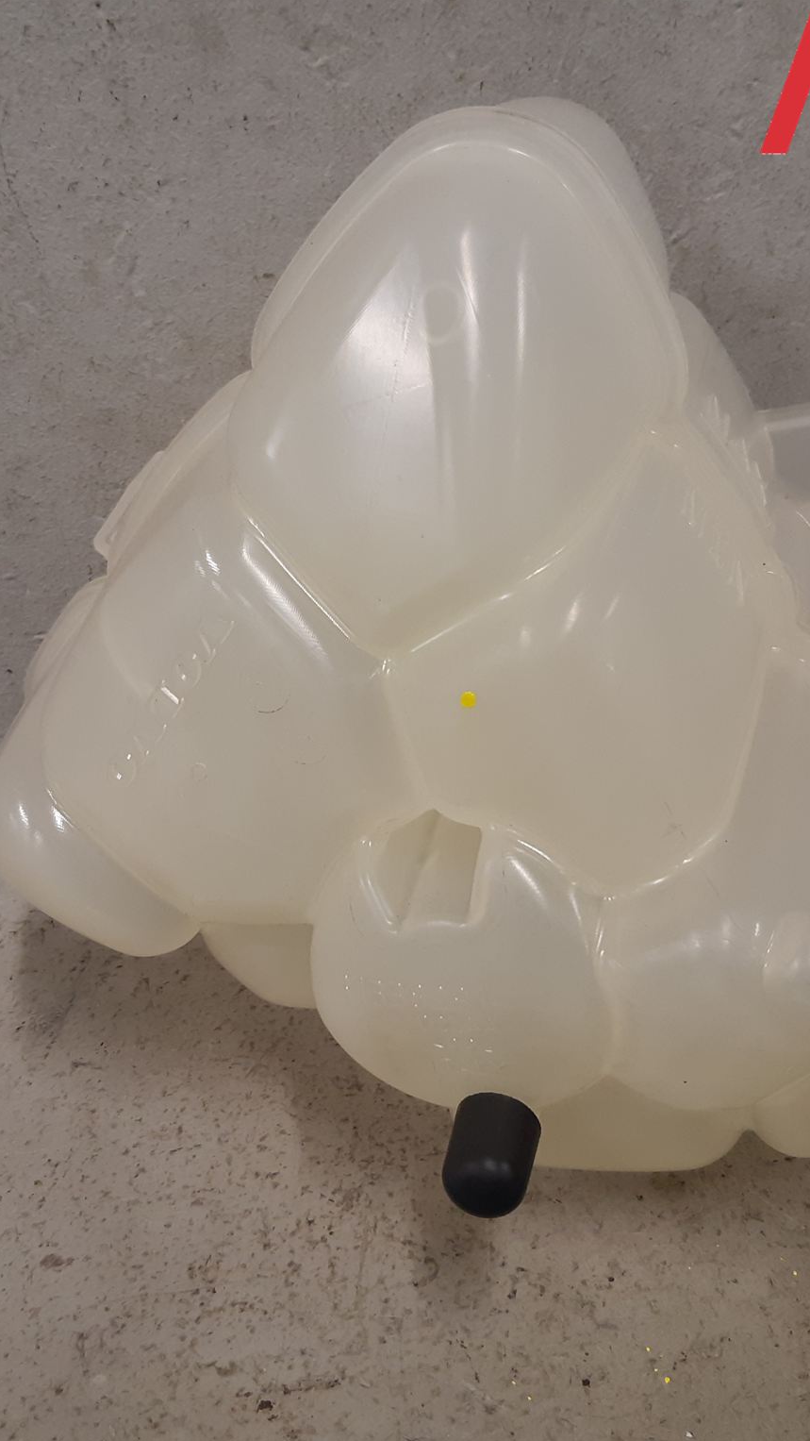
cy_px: 719
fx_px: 1451
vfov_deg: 52.8
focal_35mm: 38
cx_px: 373
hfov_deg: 31.2
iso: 100
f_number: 1.7
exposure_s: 1/50
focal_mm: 3.93
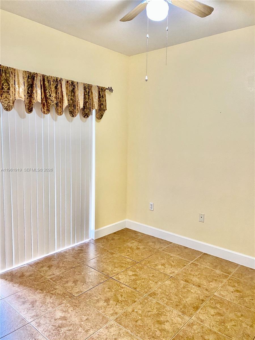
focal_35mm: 26
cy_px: 170
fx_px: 255
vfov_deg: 67.3
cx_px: 128
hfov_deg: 53.1
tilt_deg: -5.7
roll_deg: -1.4
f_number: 1.8
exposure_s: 1/60
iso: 400
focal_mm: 4.25
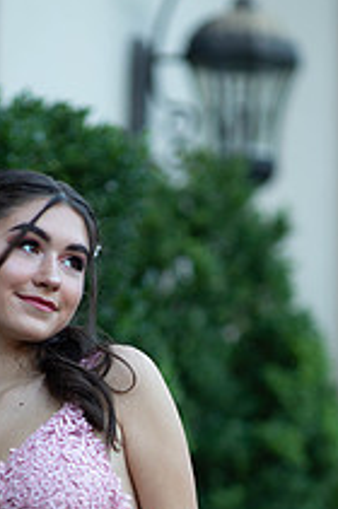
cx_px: 136
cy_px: 528
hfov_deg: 7.6
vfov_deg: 11.2
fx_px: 2557
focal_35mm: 181
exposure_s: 1/640
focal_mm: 85
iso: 250
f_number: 2
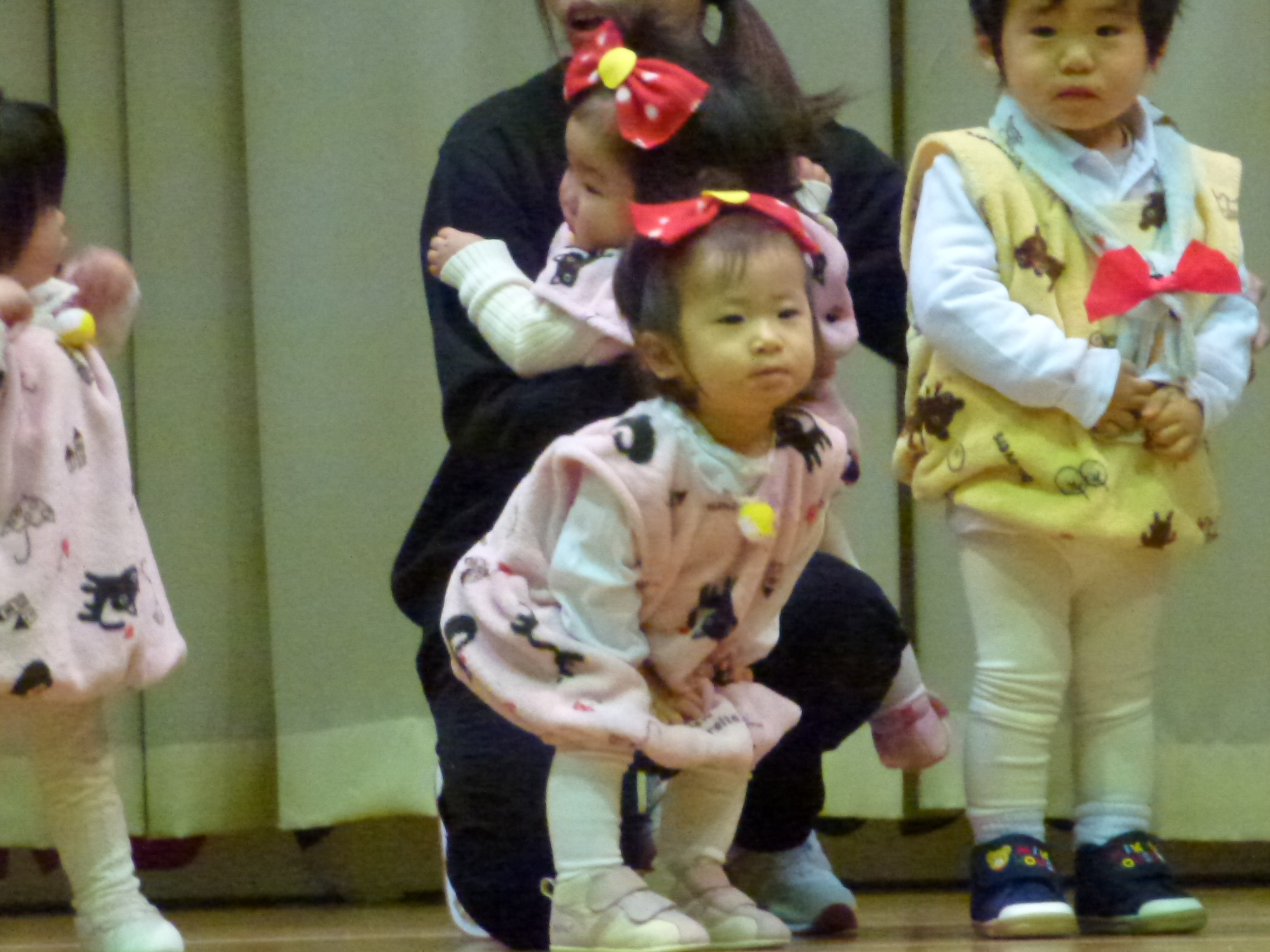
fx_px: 9906
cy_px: 440
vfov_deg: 5.5
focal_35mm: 270
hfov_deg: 7.3
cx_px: 642
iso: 1600
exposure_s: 1/40
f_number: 5.5
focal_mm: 38.3
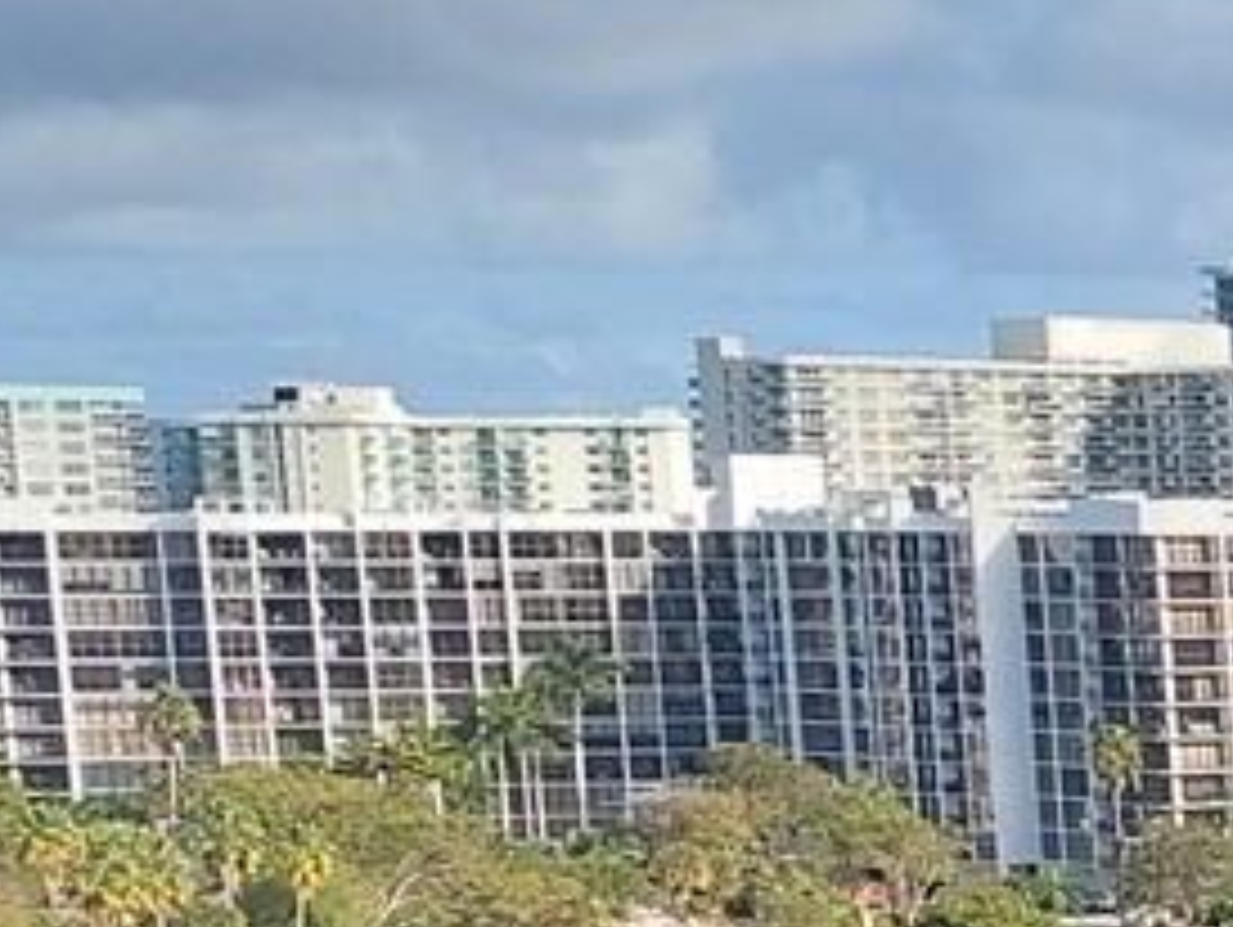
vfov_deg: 10.2
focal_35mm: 140
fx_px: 4991
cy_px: 1498
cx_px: 2844
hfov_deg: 11.8
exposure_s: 1/951
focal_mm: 5.23
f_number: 1.8
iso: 40
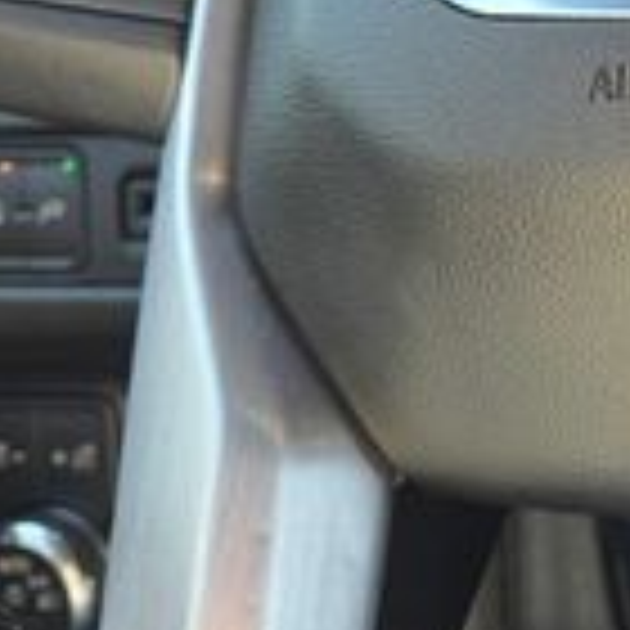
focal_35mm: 93
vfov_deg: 18.2
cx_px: 932
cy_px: 14
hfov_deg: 17.0
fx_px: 1915
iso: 25
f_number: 1.8
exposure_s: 1/74
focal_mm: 5.4
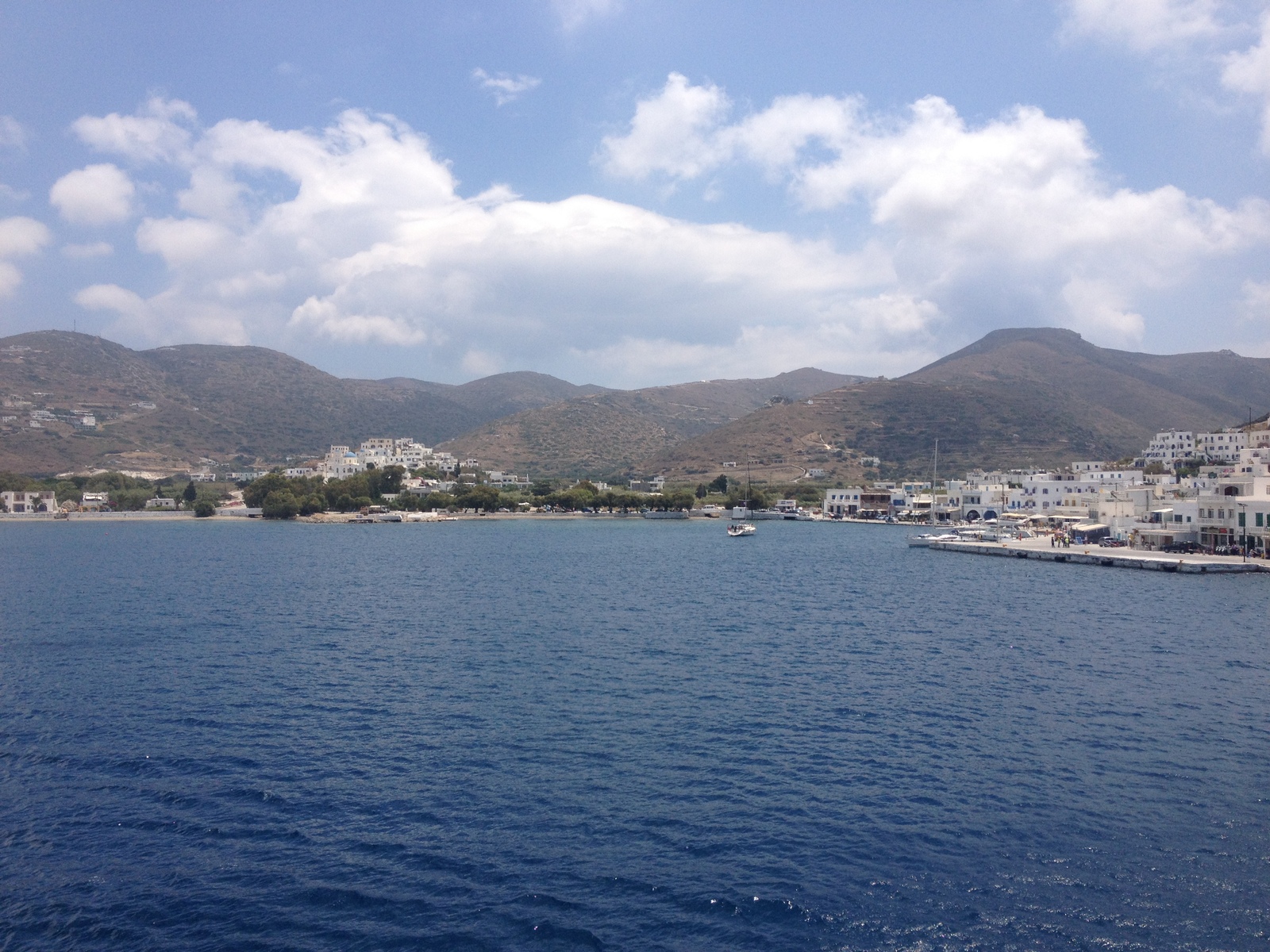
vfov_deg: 40.7
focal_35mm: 35
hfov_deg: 52.6
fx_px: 1284
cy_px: 476
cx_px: 635
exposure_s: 1/3067
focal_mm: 4.28
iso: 50
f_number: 2.4
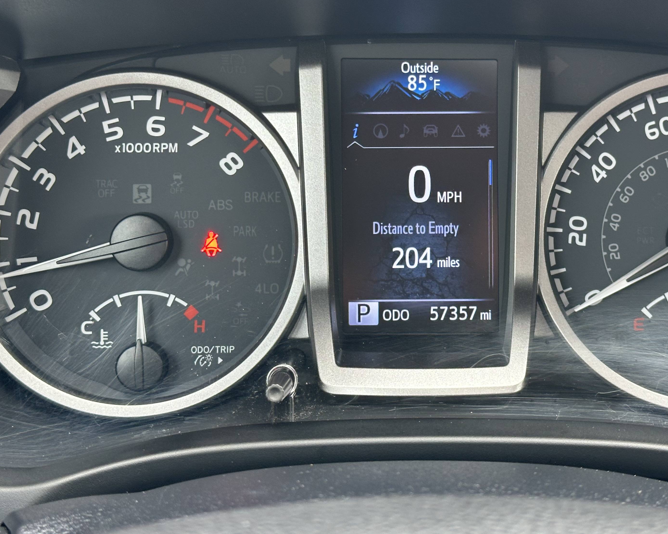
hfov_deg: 27.8
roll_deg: +2.9
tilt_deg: -20.5
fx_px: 1344
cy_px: 210
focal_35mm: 68
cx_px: 427
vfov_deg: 22.4
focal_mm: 6.86
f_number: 1.78
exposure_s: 1/60
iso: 100
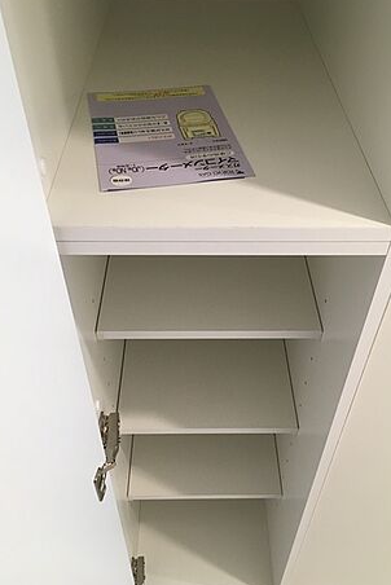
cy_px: 303
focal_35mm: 32
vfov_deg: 58.7
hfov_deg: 41.2
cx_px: 202
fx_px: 520
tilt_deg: -45.5
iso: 80
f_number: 2.2
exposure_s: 1/30
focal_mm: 4.15
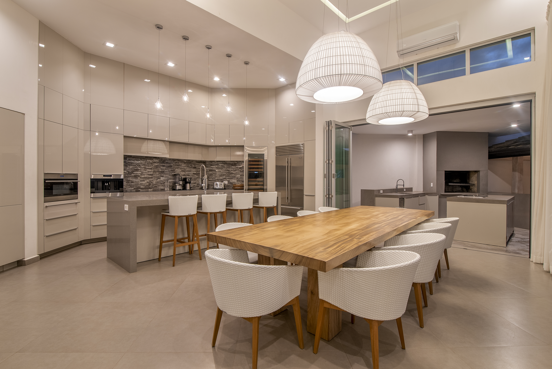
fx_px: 245
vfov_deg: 73.8
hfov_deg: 96.7
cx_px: 276
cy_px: 184
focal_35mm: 16
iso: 320
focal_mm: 16
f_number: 7.1
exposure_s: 1/10
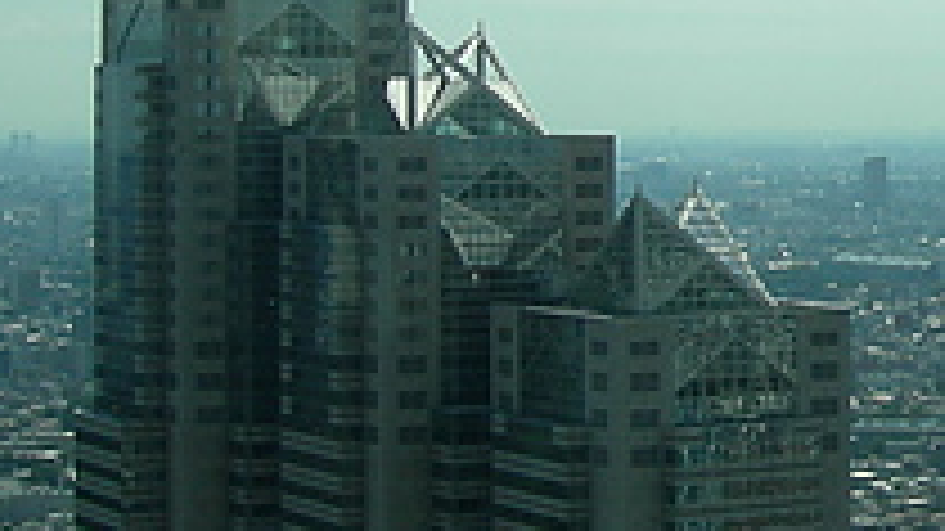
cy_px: -18
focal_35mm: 112
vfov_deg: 10.7
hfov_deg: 18.0
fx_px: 2806
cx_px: 1184
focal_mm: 7.5
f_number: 7.6
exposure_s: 1/311
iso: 64
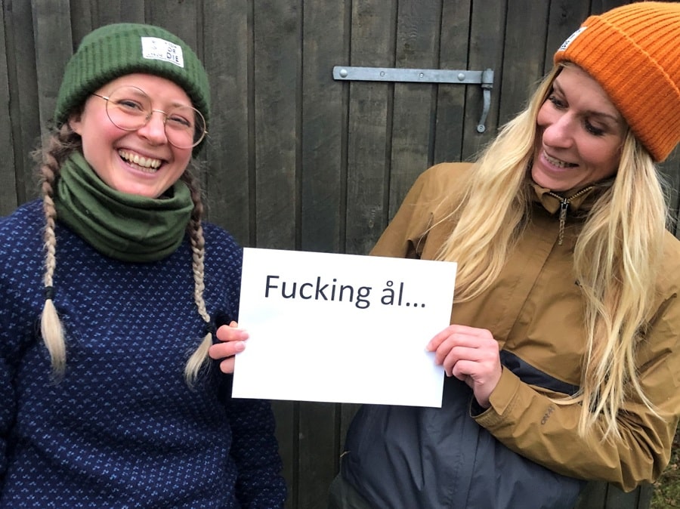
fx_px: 550
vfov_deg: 49.7
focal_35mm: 28
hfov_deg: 63.5
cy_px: 254
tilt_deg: -13.0
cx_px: 340
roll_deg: -0.9
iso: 400
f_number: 1.8
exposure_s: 1/40
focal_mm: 4
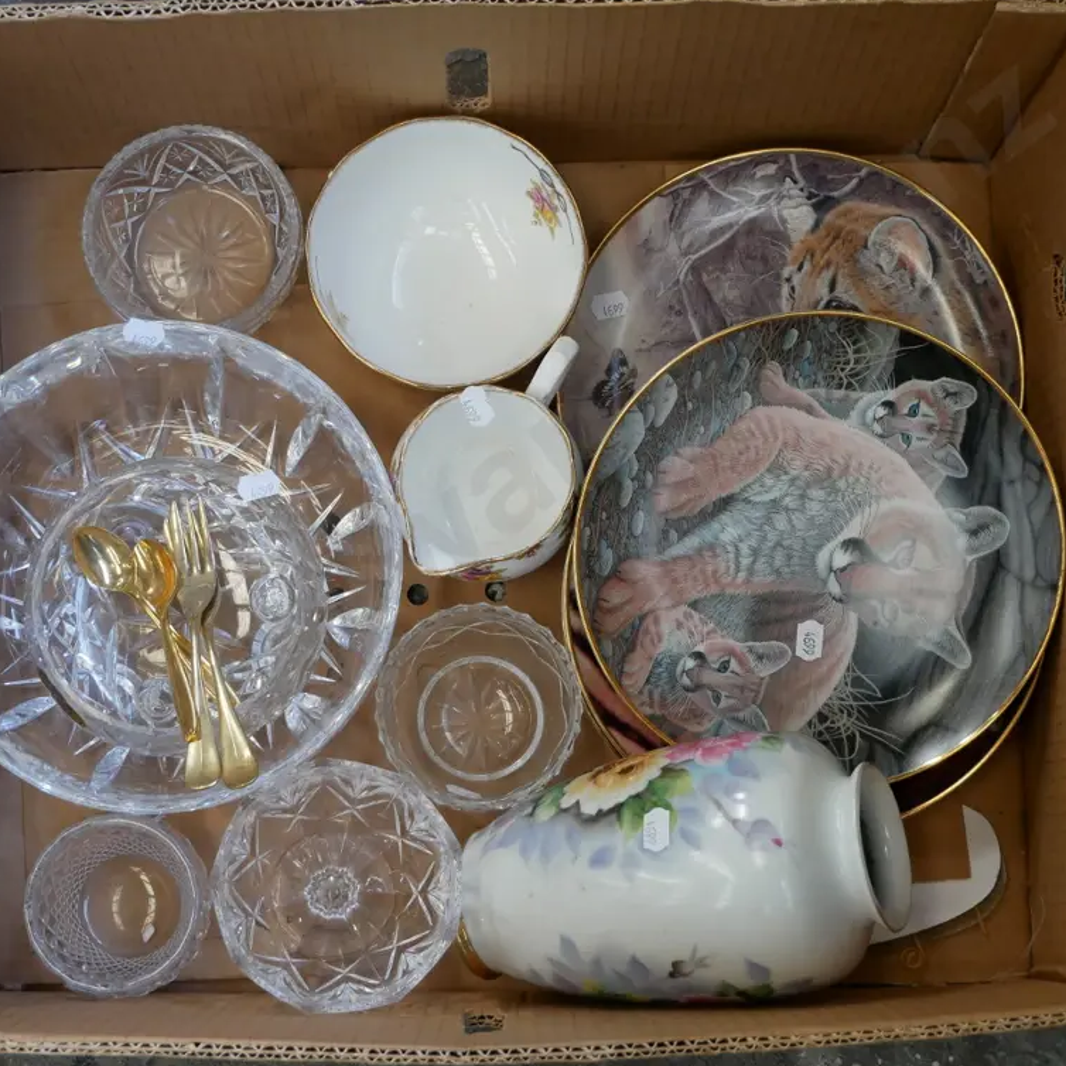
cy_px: 527
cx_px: 457
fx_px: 2090
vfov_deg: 28.6
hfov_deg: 28.6
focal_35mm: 60
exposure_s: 1/60
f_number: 4.5
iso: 1250
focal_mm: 25
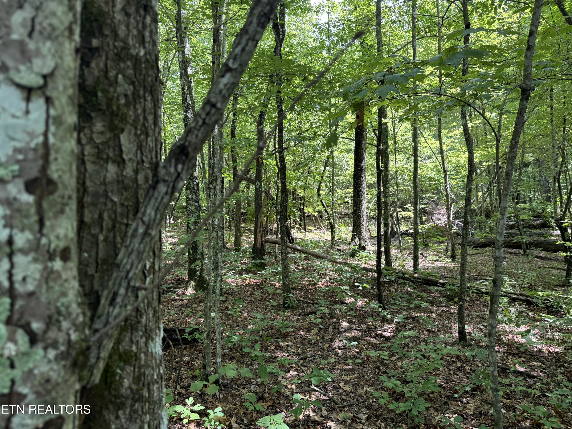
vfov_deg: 56.8
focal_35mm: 24
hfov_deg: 71.6
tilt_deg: +3.5
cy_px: 214
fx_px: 397
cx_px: 286
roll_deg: +2.9
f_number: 1.78
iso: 100
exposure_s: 1/180
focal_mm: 6.76
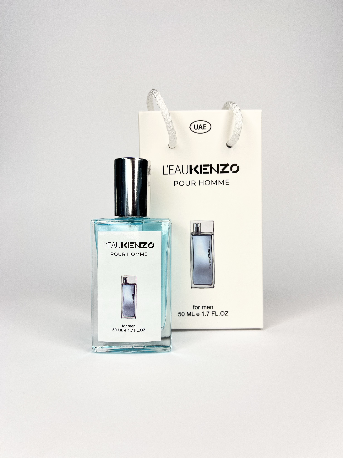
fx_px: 344
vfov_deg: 67.3
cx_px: 172
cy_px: 229
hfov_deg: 53.1
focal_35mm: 26
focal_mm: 5.7
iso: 50
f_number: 1.5
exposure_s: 1/526
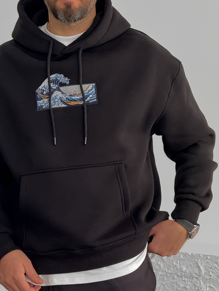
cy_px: 169
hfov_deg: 9.8
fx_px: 1274
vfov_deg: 13.1
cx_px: 83
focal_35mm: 151
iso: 250
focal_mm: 15.66
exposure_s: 1/90
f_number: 2.8
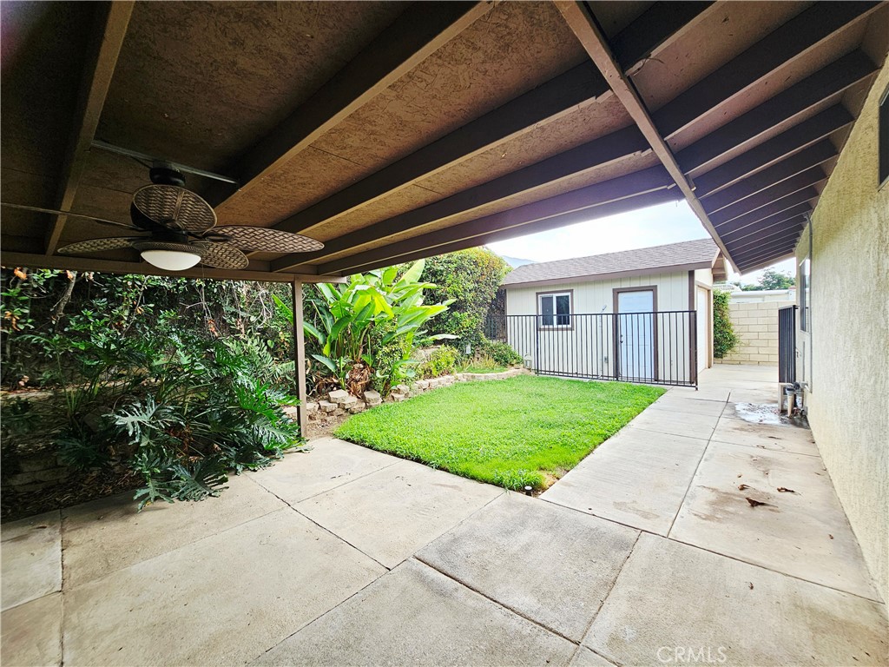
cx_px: 444
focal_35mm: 13
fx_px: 334
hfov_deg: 106.2
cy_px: 334
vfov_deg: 89.9
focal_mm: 2.2
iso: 50
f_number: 2.2
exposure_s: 1/263
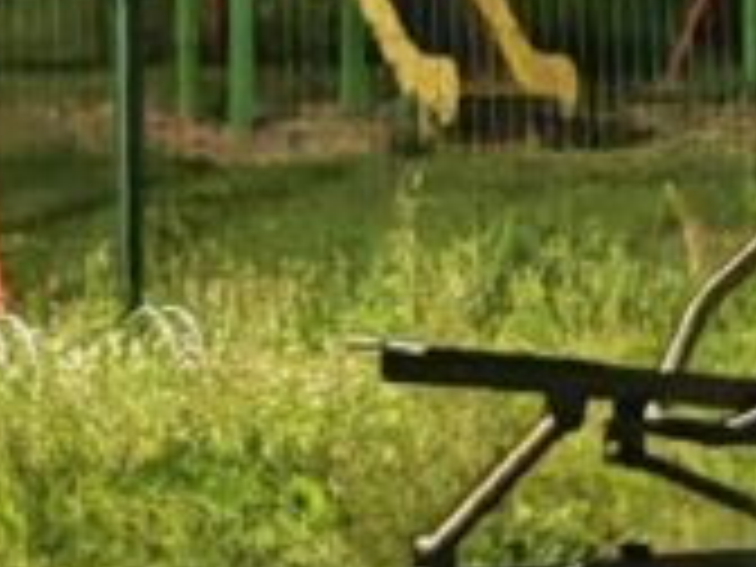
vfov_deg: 4.3
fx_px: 7491
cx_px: 252
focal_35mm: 343
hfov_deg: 5.8
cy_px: -198
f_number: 1.9
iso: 10000
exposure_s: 1/8
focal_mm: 6.12
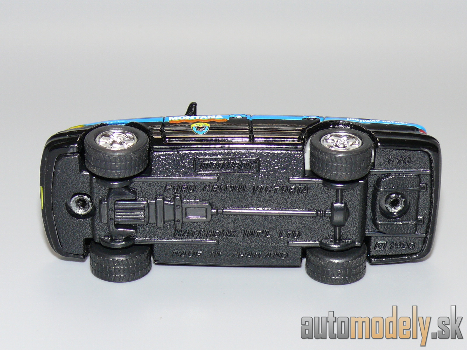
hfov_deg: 17.0
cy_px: 175
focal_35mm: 116
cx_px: 234
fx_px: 1565
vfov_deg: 12.8
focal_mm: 14.3
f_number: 4
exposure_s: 1/30
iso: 100
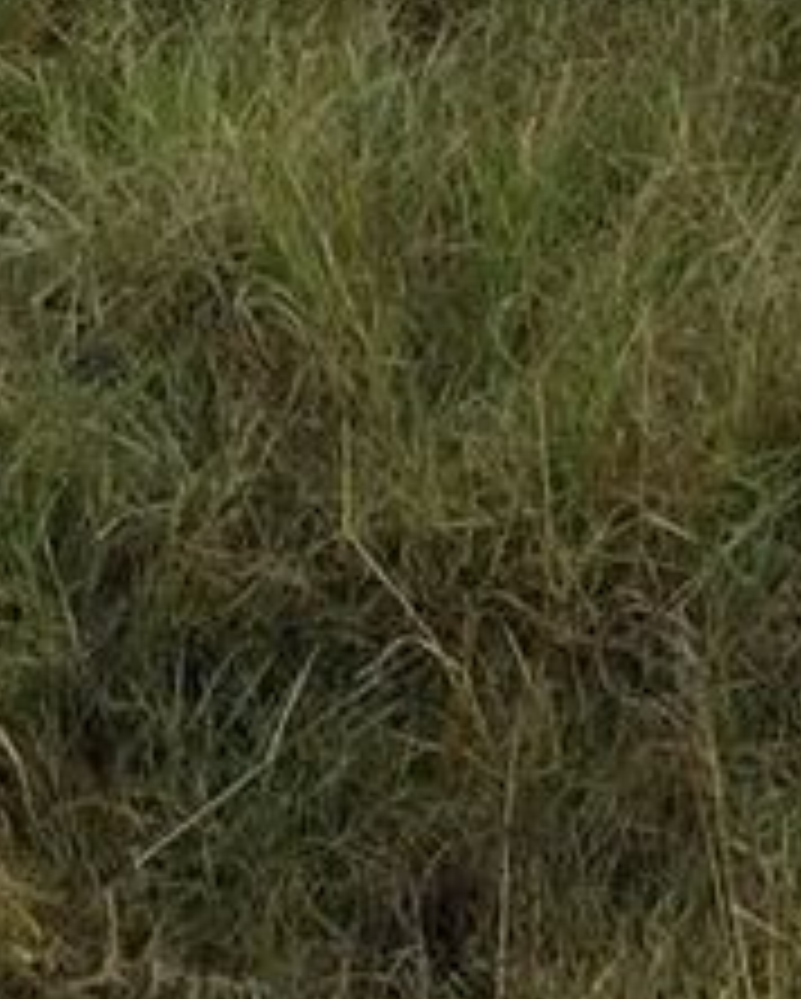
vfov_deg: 10.9
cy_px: -1568
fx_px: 4261
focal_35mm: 144
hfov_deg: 10.7
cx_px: 612
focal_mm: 5.56
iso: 100
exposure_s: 1/578
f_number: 1.8
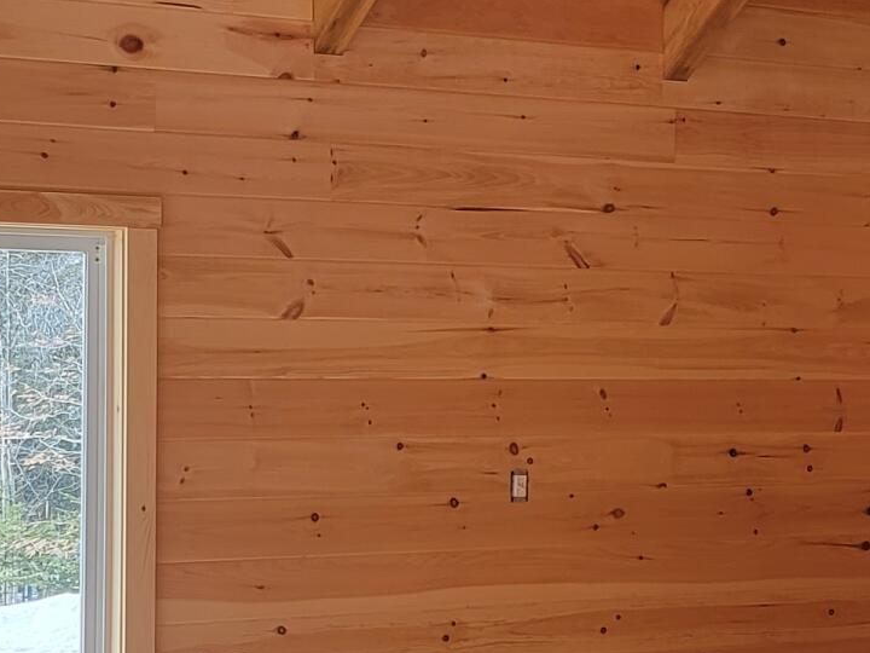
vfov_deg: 14.8
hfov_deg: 19.5
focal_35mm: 100
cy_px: 392
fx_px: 2513
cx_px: 615
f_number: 1.8
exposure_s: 1/120
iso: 20
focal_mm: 6.7
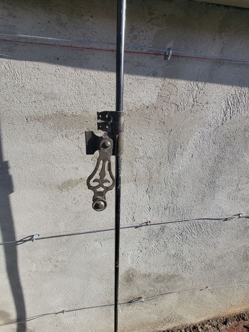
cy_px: 166
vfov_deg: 106.2
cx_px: 124
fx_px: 125
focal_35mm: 13
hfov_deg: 89.9
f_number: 2.2
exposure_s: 1/924
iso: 50
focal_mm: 2.2
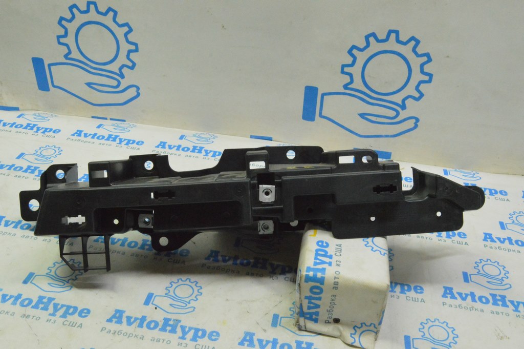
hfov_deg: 49.6
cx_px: 262
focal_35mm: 39
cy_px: 174
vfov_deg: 34.2
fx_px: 567
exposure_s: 1/30
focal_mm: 26
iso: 6400
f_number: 20
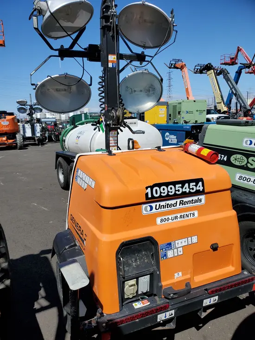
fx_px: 255
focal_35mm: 26
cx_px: 128
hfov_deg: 53.1
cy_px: 170
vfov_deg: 67.3
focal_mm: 4.3
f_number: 2.4
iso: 50
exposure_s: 1/2632
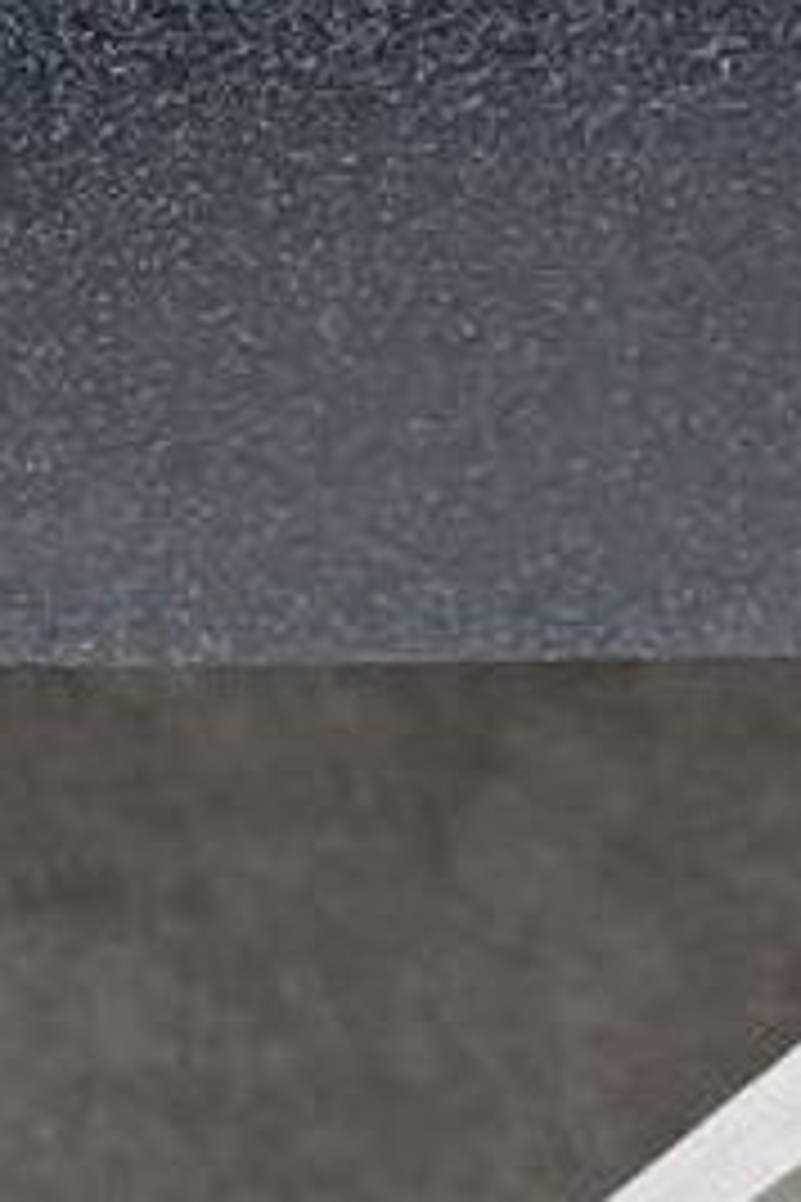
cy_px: 421
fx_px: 4672
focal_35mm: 140
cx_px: -1323
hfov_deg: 8.6
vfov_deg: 14.6
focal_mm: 4
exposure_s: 1/25
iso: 320
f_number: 1.8
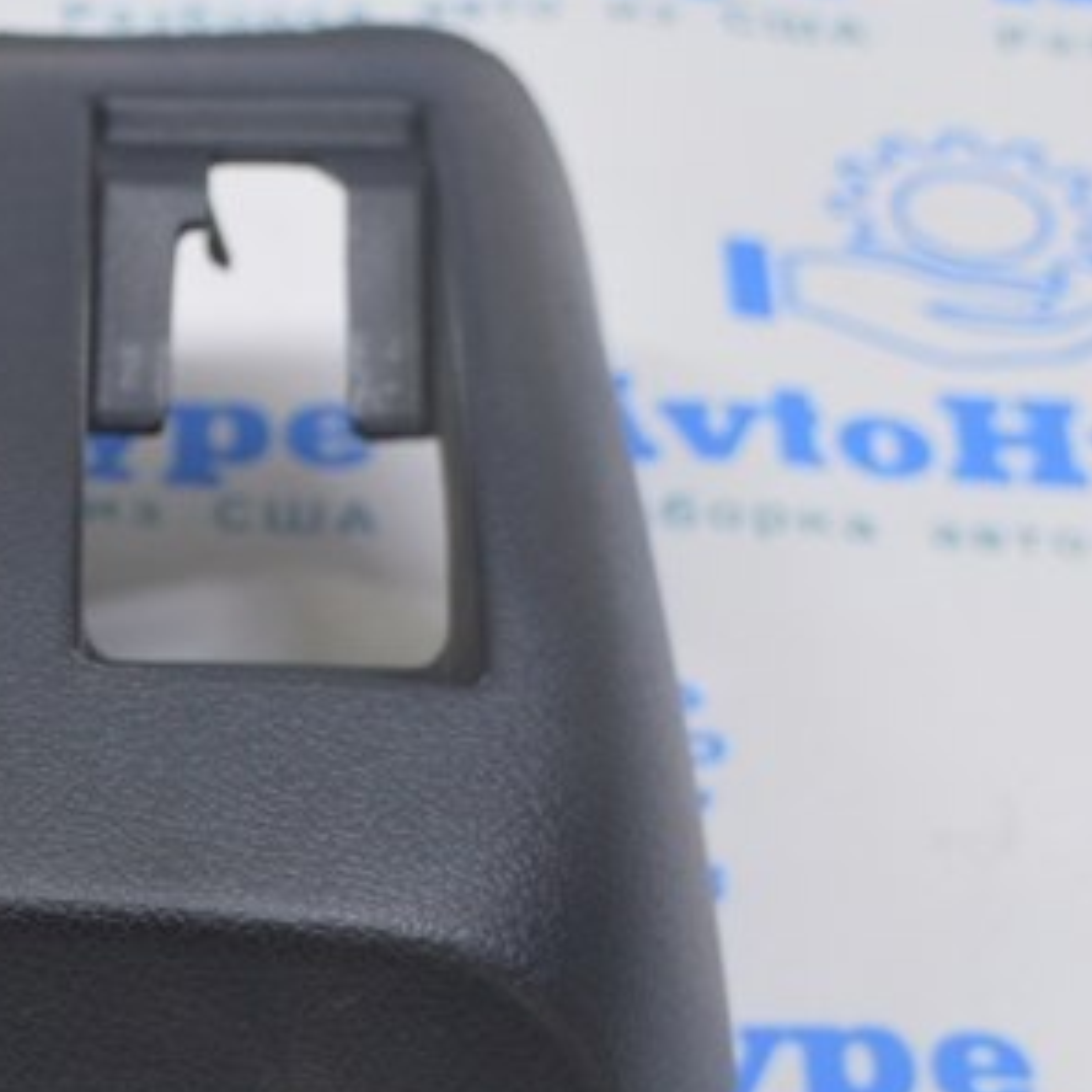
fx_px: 5032
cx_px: -111
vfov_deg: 12.3
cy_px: 861
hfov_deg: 12.2
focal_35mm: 141
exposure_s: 1/20
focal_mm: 32
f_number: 5.6
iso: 400
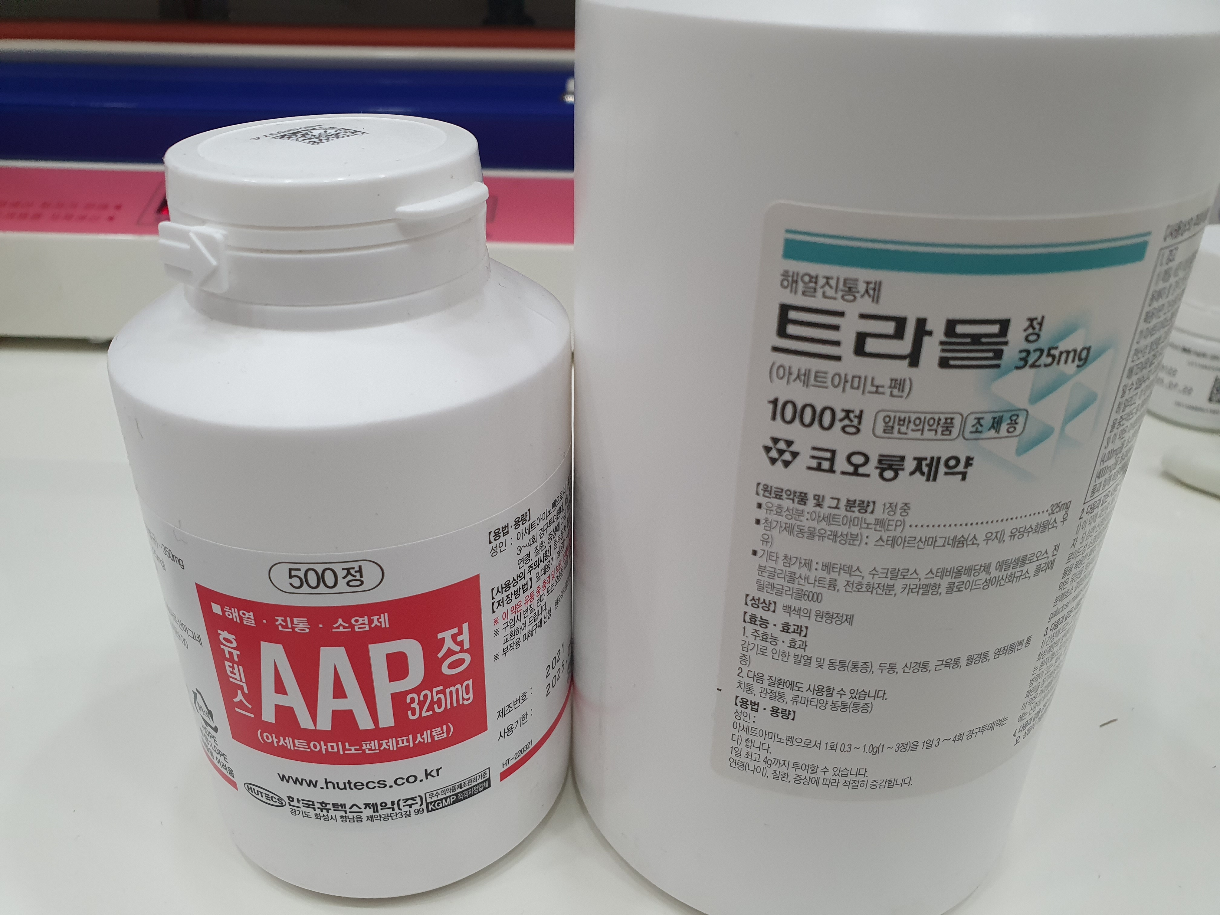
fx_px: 916
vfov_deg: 53.1
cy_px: 458
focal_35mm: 26
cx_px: 610
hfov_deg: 67.3
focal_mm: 4.32
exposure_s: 1/120
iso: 160
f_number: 2.4
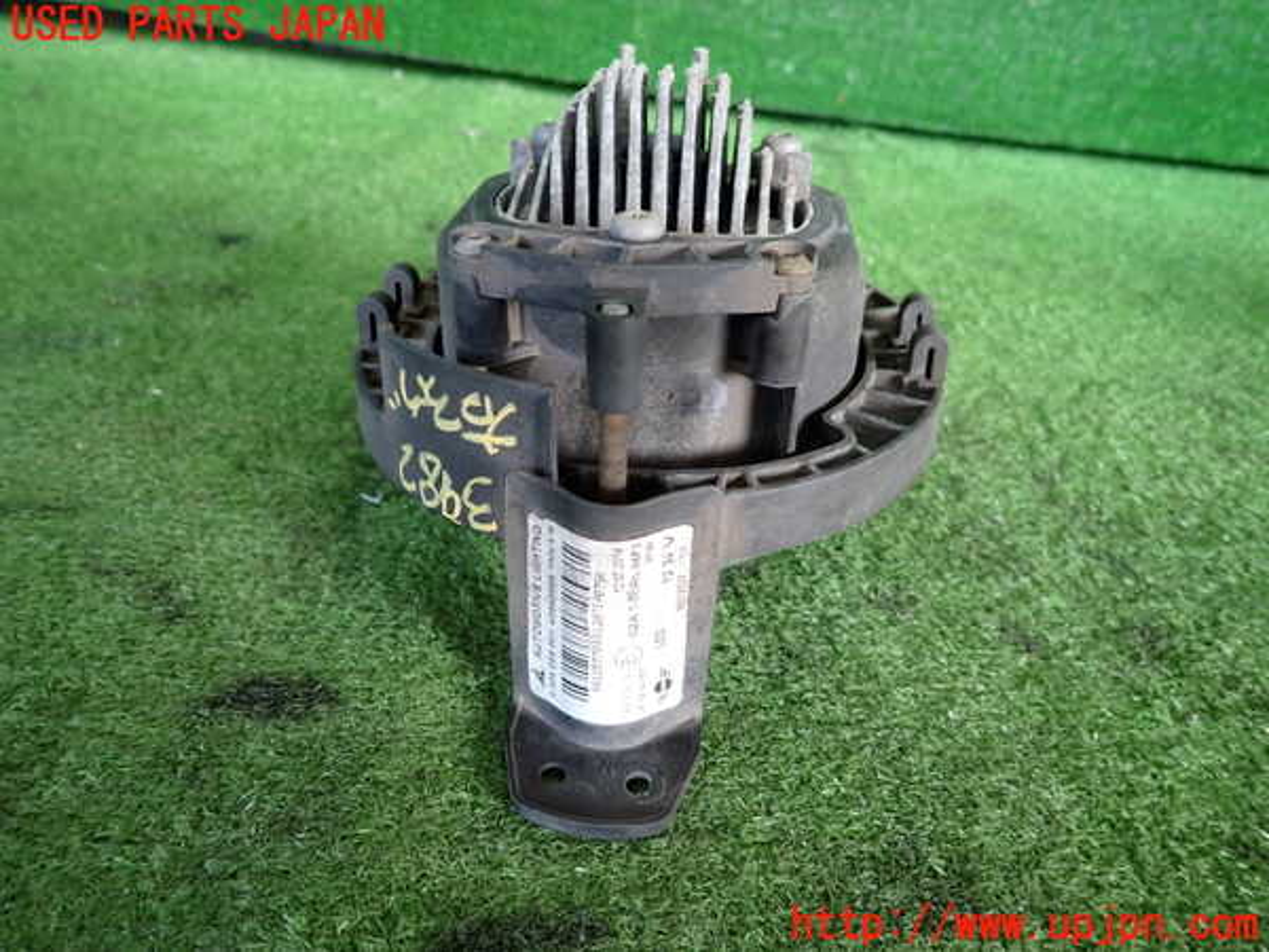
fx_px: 916
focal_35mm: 25
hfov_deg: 69.4
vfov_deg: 54.9
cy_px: 476
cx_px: 634
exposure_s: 1/50
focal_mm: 4.5
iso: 200
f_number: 2
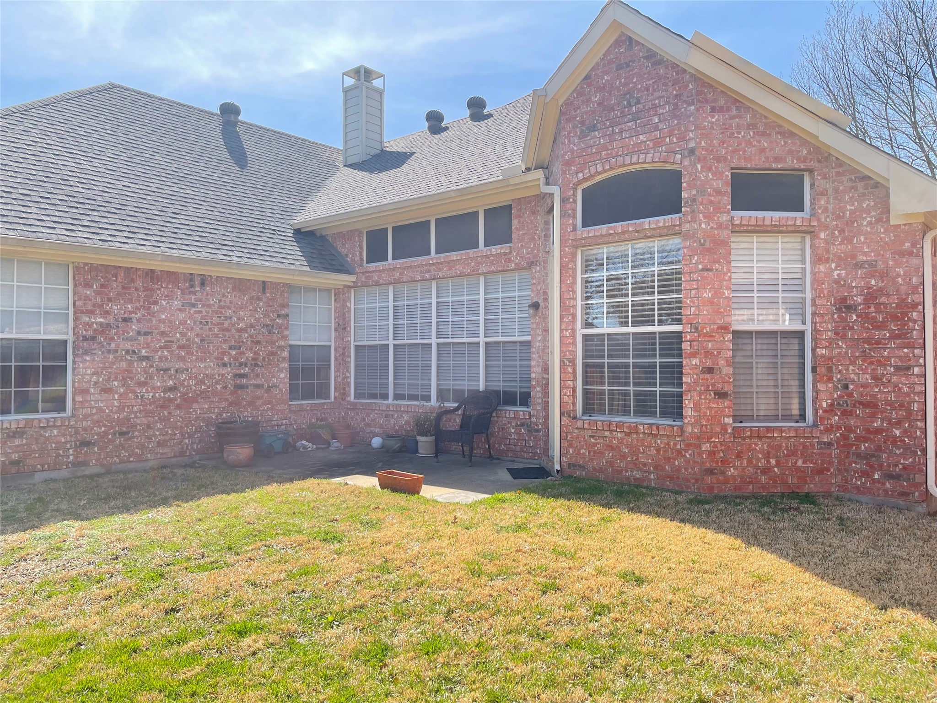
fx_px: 704
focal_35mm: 26
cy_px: 352
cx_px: 468
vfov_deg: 53.1
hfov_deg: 67.3
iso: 32
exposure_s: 1/1200
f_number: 1.6
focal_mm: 5.1
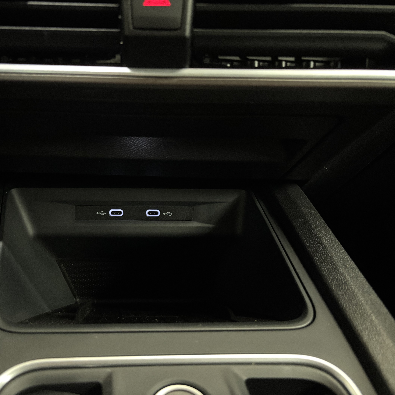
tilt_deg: -23.1
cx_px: 150
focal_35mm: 31
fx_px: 400
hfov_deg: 52.0
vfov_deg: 52.5
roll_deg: -1.3
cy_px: 196
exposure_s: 1/17
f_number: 1.6
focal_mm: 5.96
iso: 1600
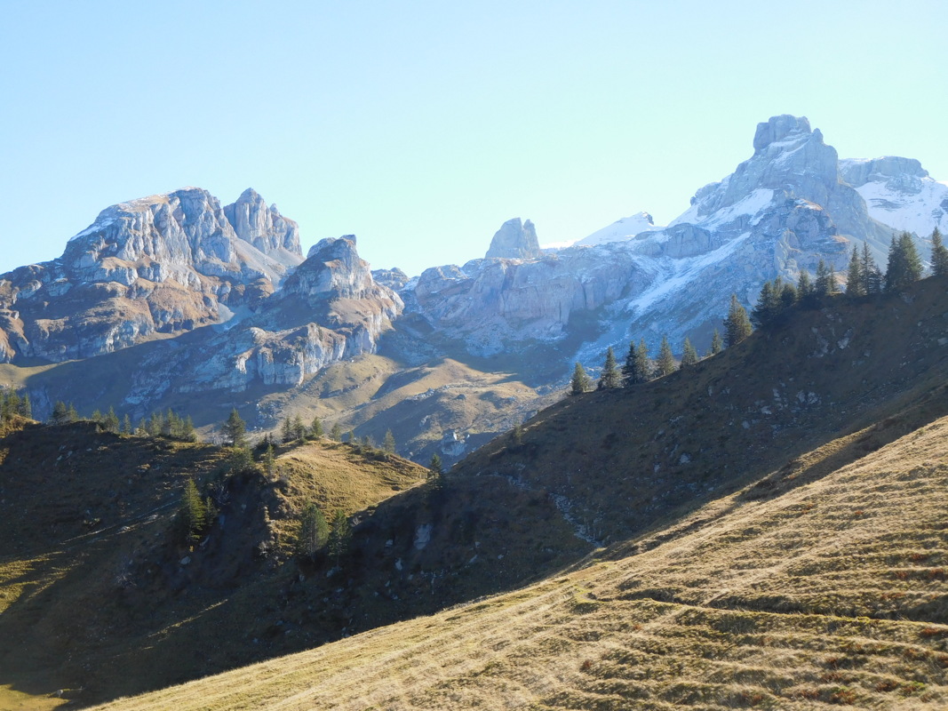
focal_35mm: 50
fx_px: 1369
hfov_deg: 38.2
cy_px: 356
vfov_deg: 29.1
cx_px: 474
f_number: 4.1
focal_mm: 8.9
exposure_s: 1/320
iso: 125
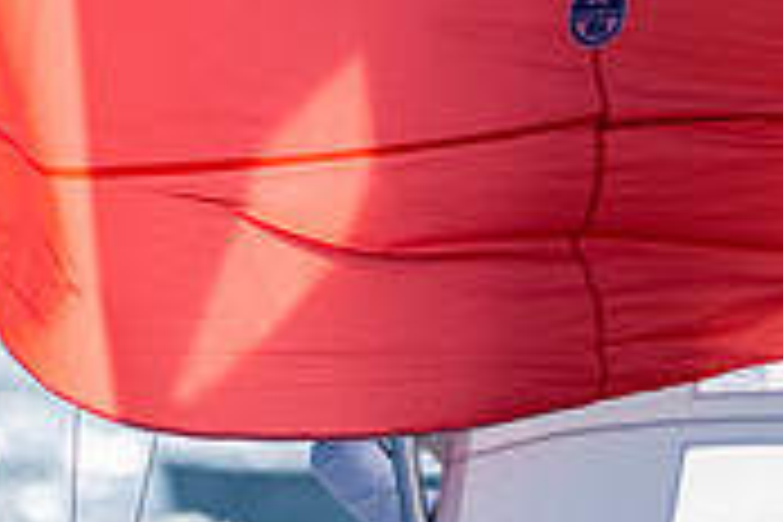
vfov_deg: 0.9
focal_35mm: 1544
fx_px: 33579
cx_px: 234
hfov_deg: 1.3
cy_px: 830
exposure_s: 1/3200
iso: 200
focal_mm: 300
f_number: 5
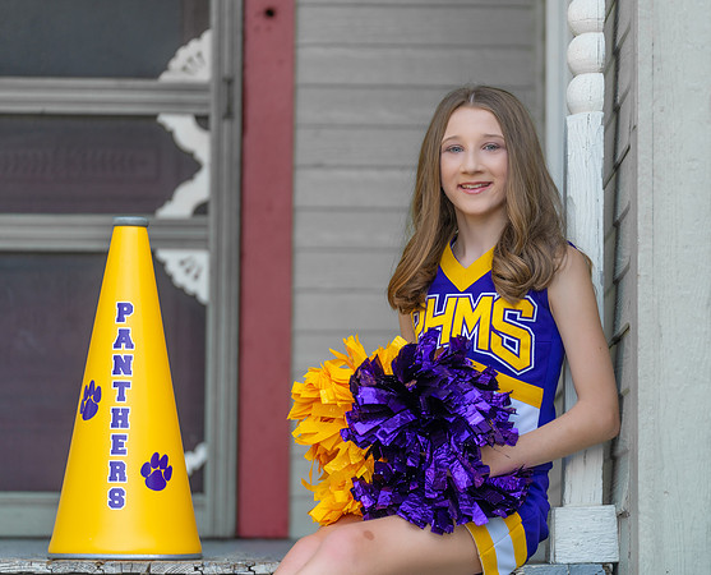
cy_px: 283
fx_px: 3012
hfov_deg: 13.5
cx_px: 440
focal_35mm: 143
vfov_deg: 10.9
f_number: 2.8
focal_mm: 122
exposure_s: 1/320
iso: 160
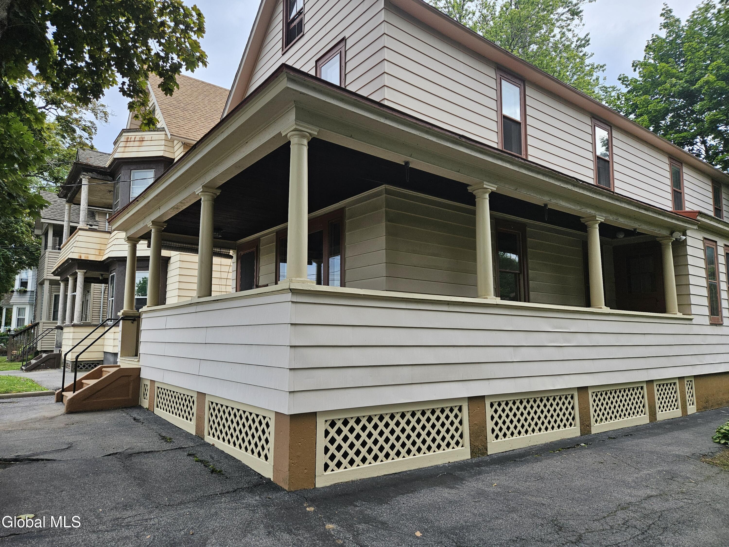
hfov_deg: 73.9
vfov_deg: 58.9
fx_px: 484
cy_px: 274
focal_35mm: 23
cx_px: 364
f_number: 1.8
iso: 100
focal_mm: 5.4
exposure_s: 1/207
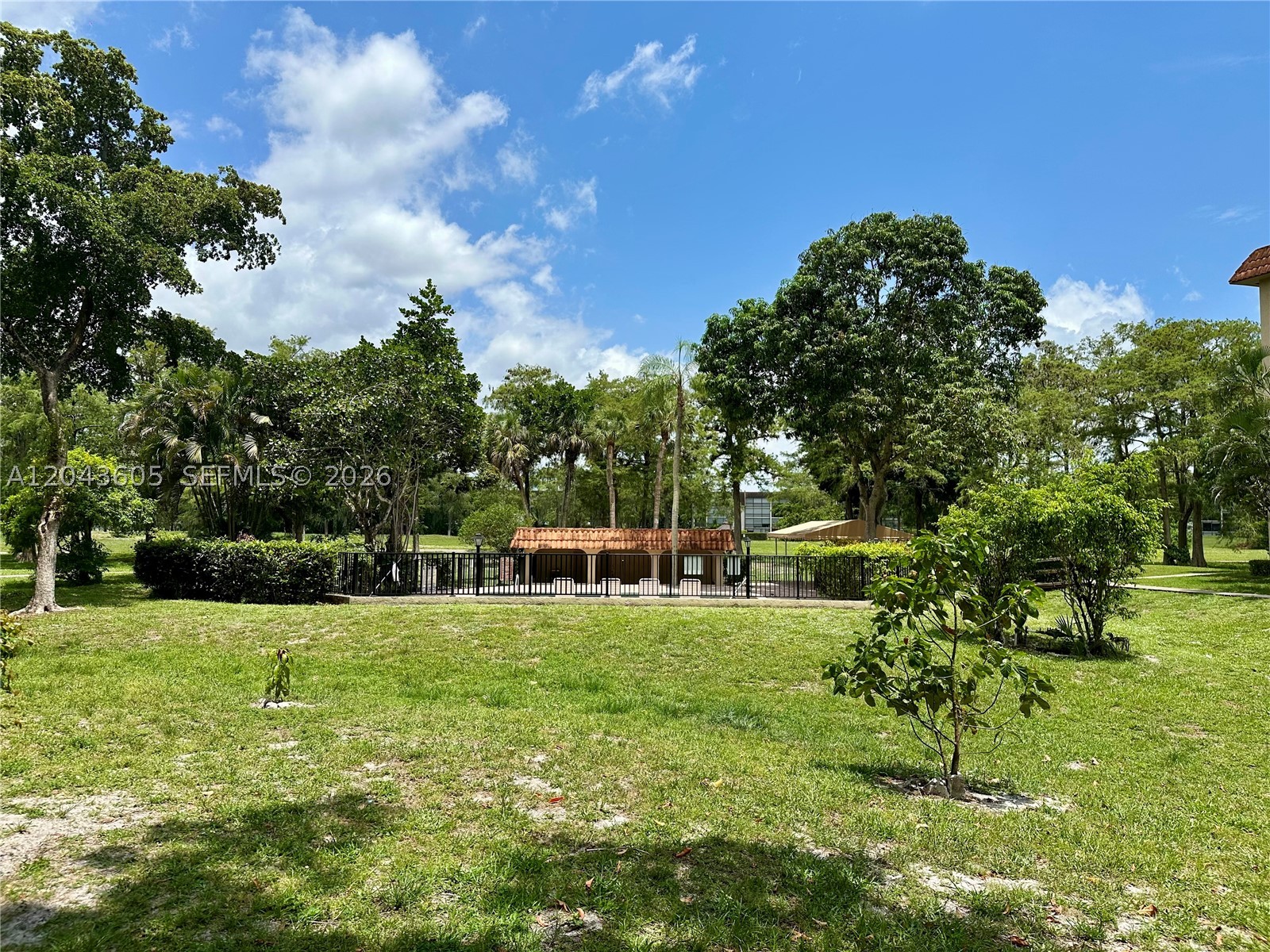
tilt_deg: +4.6
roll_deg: -0.7
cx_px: 635
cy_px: 476
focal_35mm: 24
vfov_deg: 56.8
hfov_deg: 71.6
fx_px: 881
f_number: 1.78
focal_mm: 6.86
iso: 80
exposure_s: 1/5000
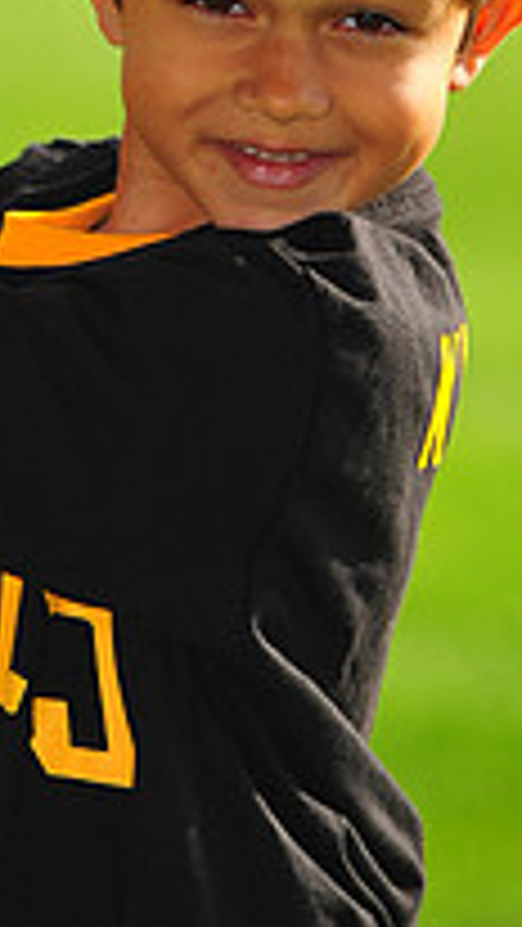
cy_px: -194
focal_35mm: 310
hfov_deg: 3.9
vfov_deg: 6.9
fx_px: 7622
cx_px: 45
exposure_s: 1/1000
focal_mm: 105
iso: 200
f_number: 4
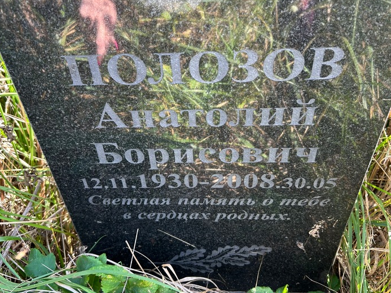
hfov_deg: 60.0
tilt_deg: -39.0
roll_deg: +5.8
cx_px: 194
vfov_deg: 46.8
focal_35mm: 30
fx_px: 339
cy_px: 136
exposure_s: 1/121
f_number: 1.5
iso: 40
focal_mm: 5.7
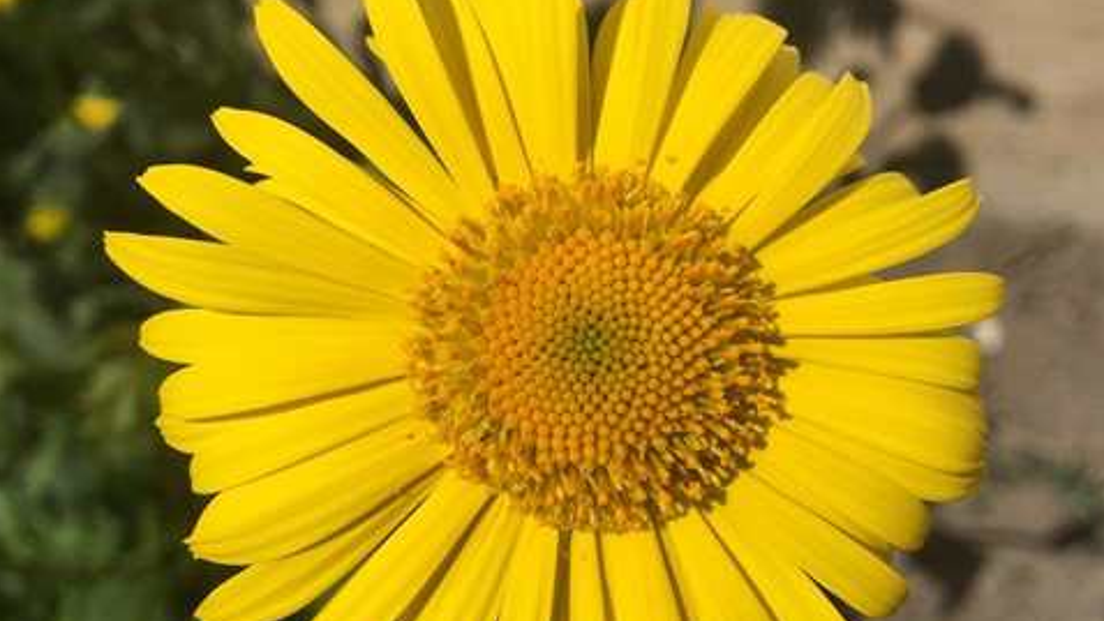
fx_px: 1171
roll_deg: +5.6
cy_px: 328
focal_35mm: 40
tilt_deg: -37.1
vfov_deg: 29.7
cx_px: 569
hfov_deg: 50.5
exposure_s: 1/3497
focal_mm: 4.15
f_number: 2.2
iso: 25
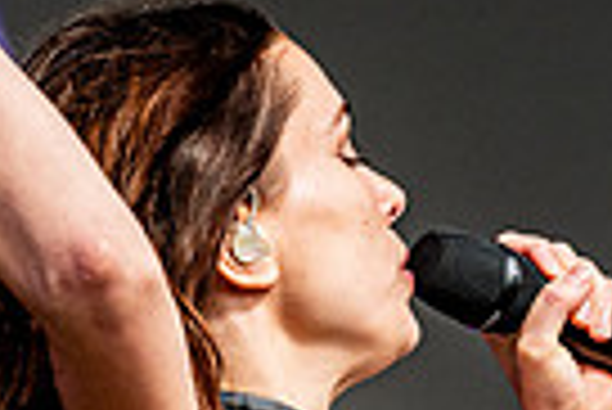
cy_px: 441
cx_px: 393
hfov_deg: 2.3
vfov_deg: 1.6
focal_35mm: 884
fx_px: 15044
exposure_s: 1/4000
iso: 250
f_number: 4.5
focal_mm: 180
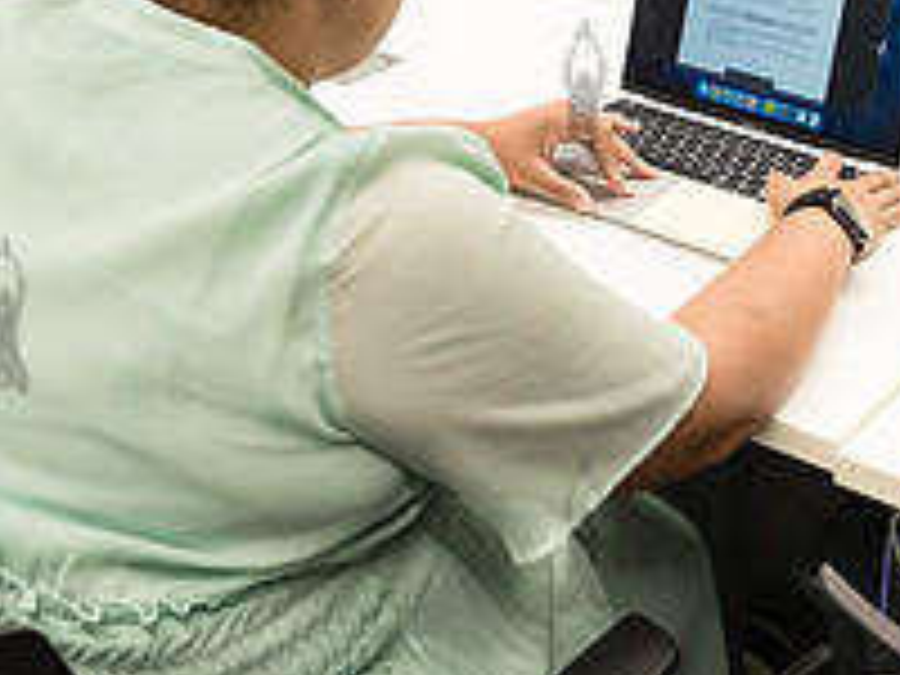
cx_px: 580
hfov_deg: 28.8
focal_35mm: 67
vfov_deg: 21.5
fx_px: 1742
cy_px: 97
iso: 2500
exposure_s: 1/250
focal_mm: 24
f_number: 4.5
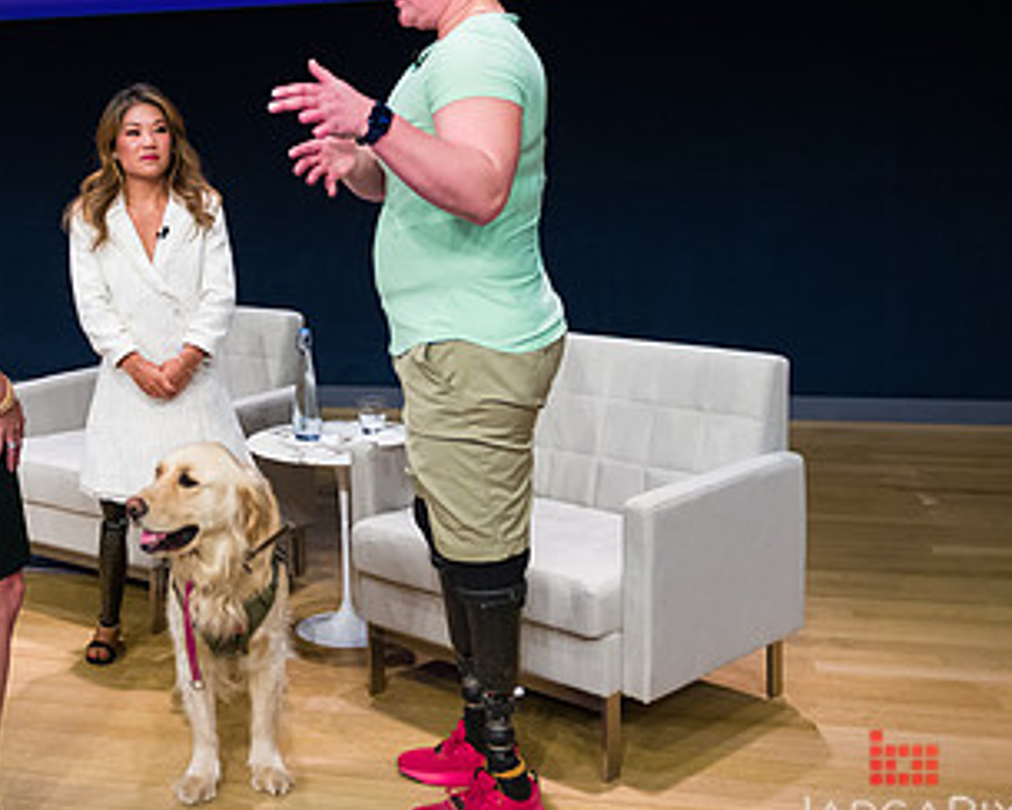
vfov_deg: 30.0
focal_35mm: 50
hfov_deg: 35.6
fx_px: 1498
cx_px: 143
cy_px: 261
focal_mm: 28
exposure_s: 1/400
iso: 1000
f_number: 4
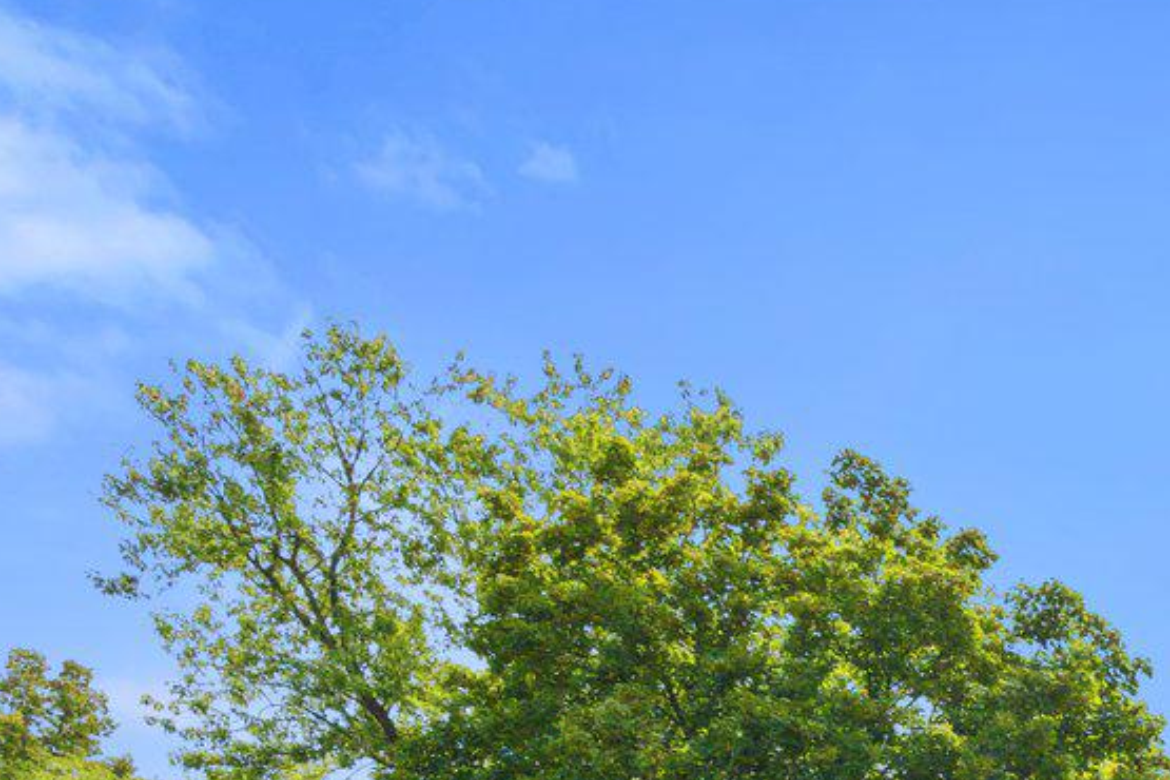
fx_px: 1917
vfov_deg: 18.9
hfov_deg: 26.3
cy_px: 1306
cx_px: 1686
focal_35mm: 59
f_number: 8
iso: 640
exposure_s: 1/800
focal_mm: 16
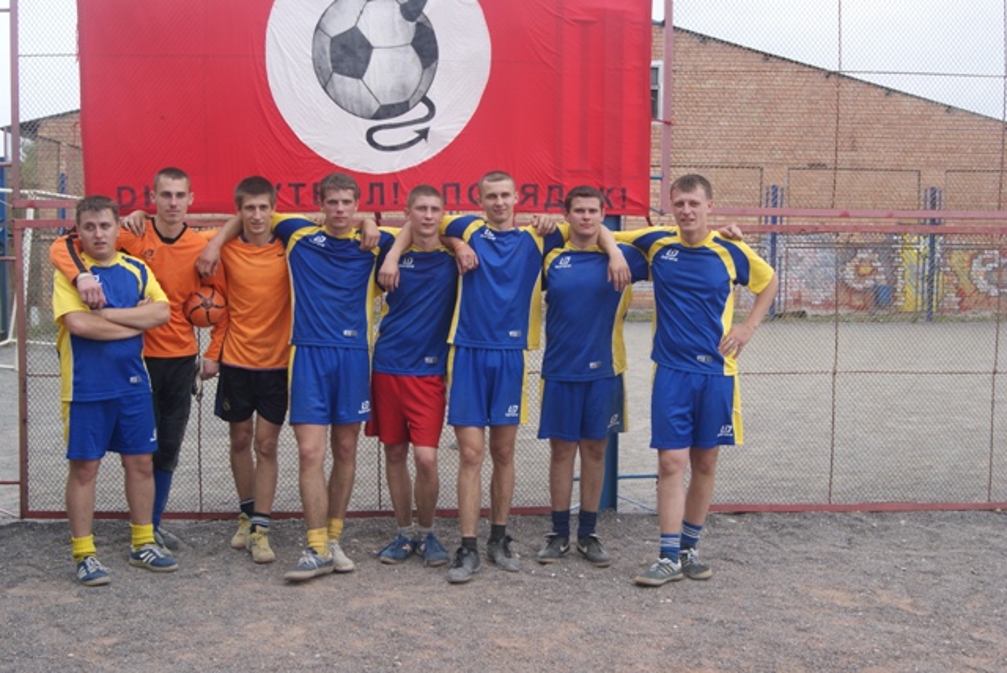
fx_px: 1176
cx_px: 504
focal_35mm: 42
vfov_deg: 32.0
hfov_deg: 46.4
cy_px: 336
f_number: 8
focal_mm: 28
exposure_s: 1/80
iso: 100
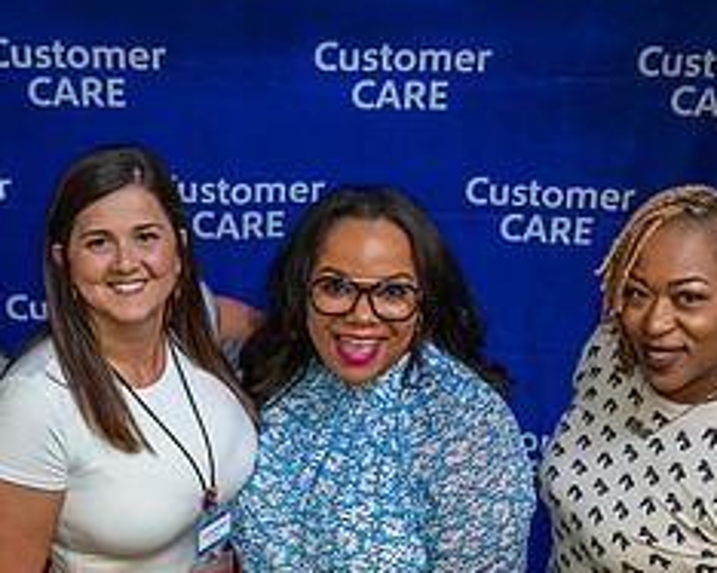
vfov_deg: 18.0
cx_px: 325
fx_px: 1761
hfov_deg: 23.0
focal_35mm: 83
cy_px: 575
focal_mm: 34
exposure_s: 1/160
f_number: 4
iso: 1600
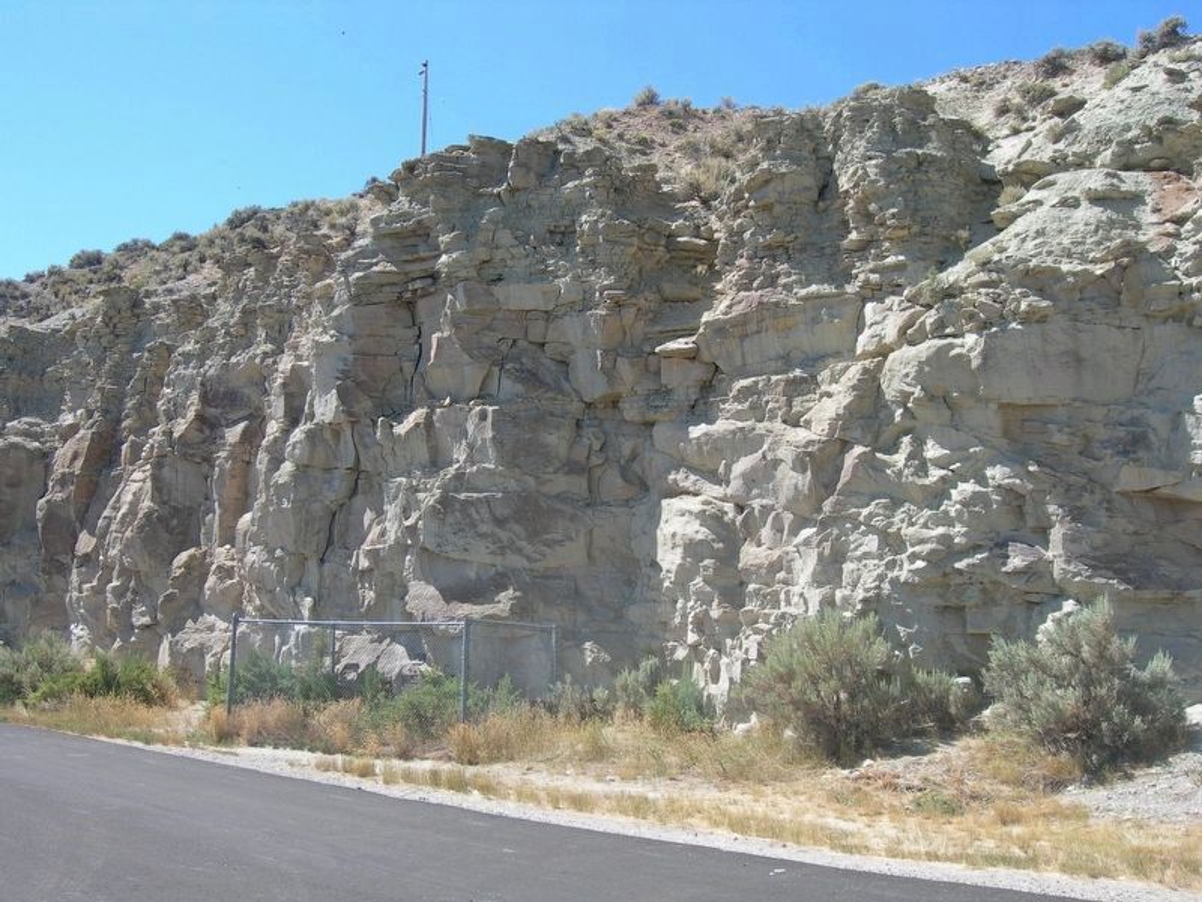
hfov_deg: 49.0
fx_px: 1320
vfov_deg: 37.7
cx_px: 601
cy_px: 451
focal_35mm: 38
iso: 50
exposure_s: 1/248
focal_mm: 7.8
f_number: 4.8
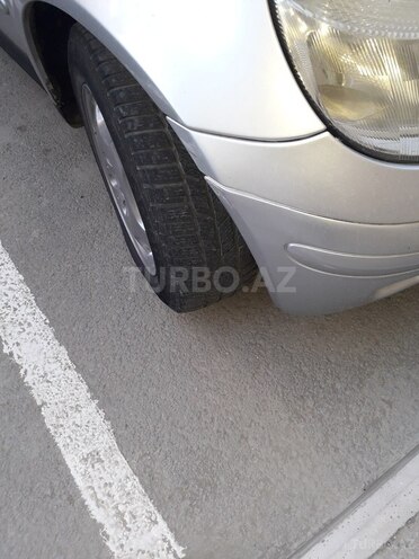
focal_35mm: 27
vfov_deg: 65.3
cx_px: 210
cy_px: 280
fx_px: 436
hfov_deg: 51.4
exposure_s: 1/100
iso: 80
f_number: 1.9
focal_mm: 3.6
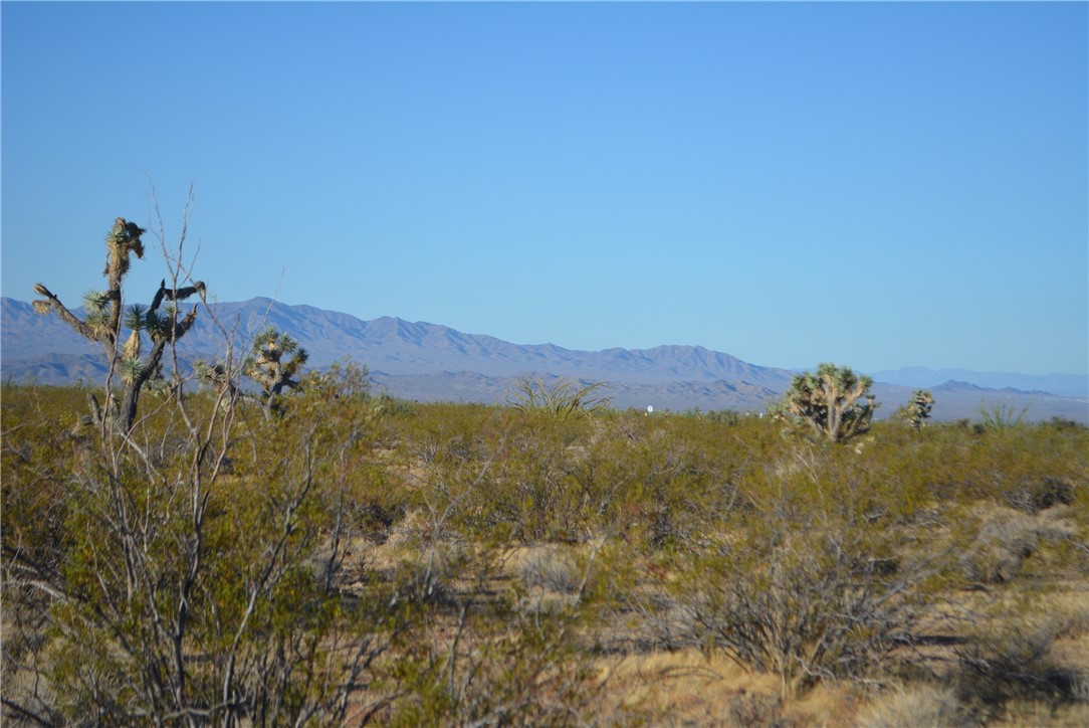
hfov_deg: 24.6
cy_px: 364
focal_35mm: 82
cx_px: 544
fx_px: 2497
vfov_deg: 16.6
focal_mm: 55
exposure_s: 1/1600
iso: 400
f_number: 6.3
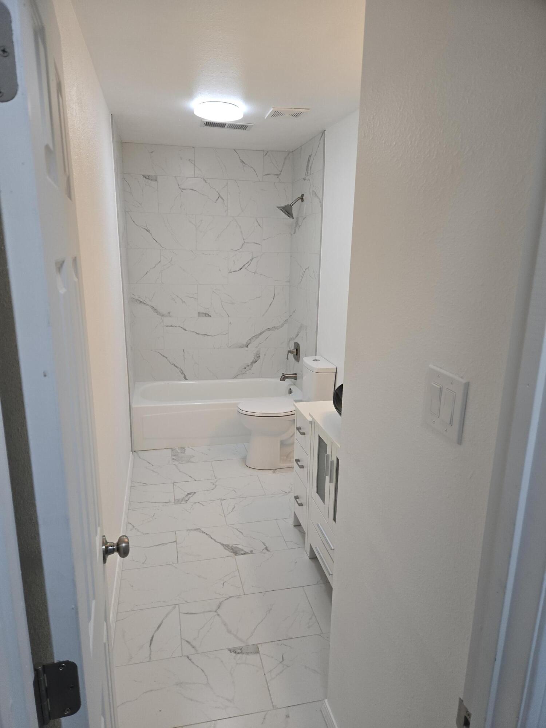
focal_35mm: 23
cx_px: 273
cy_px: 364
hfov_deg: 58.9
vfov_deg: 73.9
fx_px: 484
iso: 100
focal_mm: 5.4
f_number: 1.8
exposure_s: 1/120
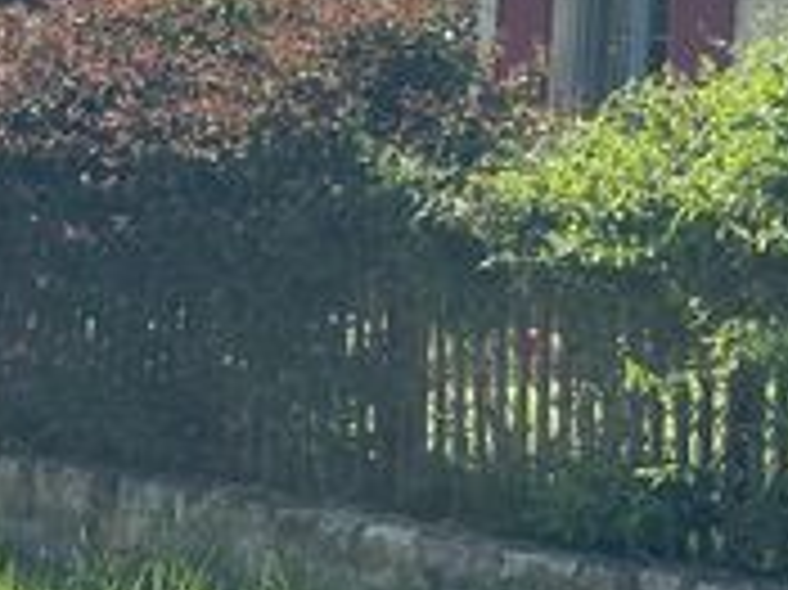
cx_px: 1166
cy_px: -99
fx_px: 3753
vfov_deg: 8.9
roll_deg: -2.3
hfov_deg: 11.5
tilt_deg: +5.5
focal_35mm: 165
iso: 64
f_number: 1.78
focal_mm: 6.86
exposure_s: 1/4566
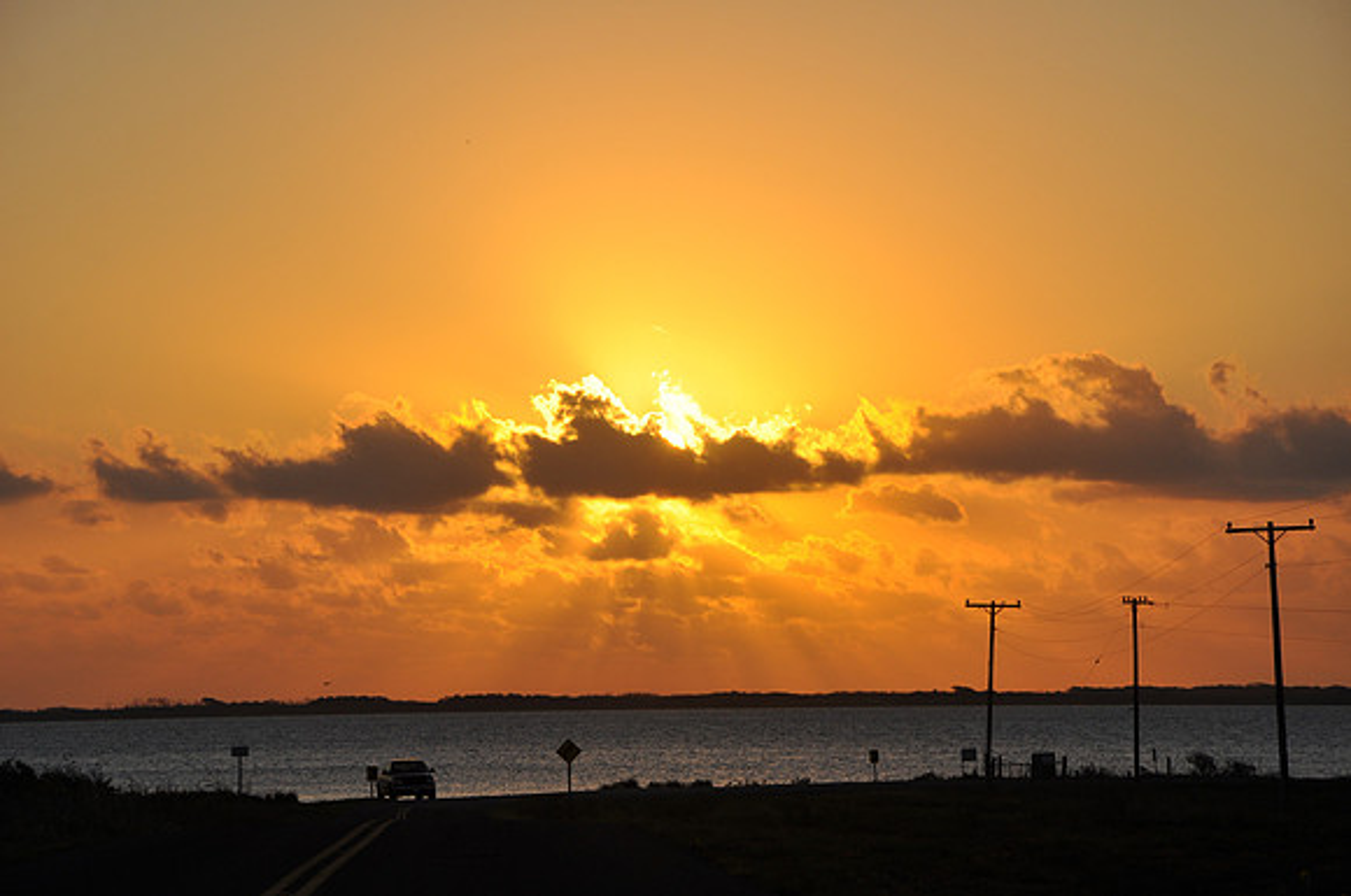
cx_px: 676
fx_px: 5902
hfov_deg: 13.1
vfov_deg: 8.7
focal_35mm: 158
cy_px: 448
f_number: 11
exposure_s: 1/500
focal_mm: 105
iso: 200
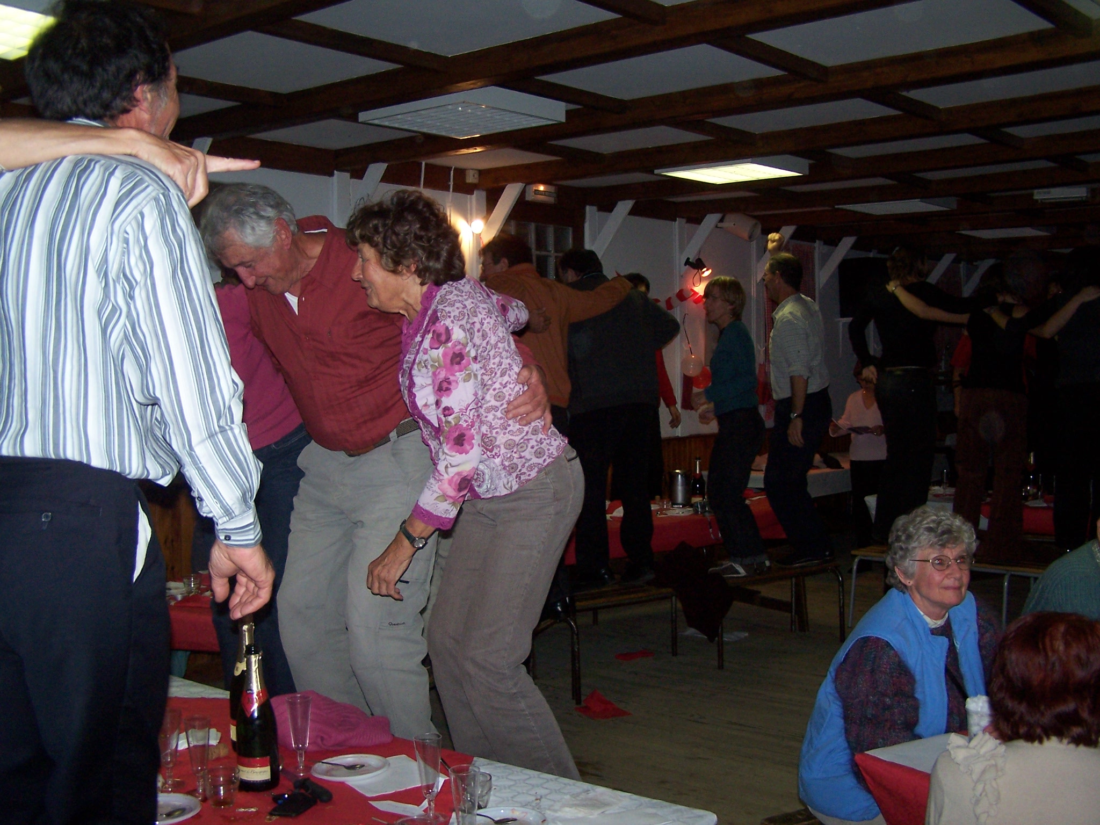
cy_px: 412
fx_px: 1208
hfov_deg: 49.0
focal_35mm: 38
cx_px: 550
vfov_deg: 37.7
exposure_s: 1/60
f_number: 2.8
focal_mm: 6.3
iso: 140
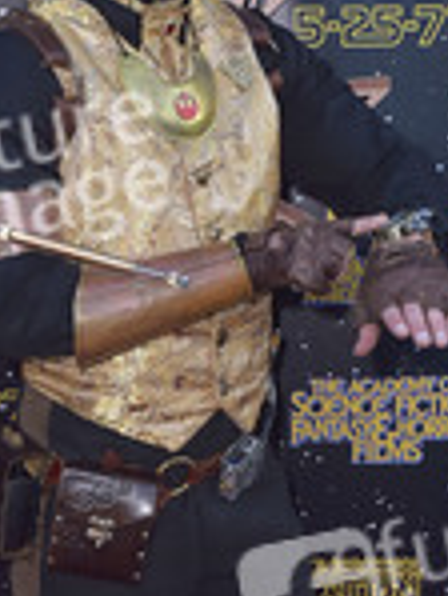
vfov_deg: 25.9
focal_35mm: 75
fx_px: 1292
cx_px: 82
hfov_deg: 19.4
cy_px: 388
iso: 500
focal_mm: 29
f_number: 6.3
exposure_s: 1/320
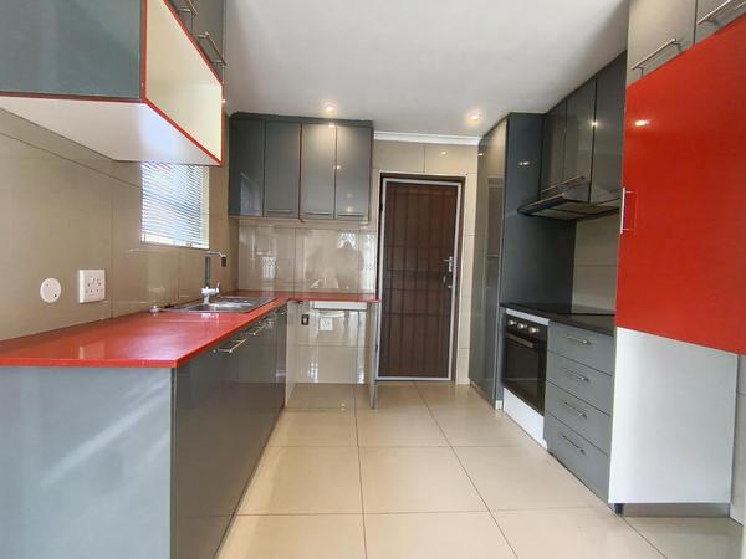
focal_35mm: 17
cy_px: 280
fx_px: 366
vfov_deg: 74.7
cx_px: 373
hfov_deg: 91.0
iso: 732
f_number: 2.2
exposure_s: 1/50
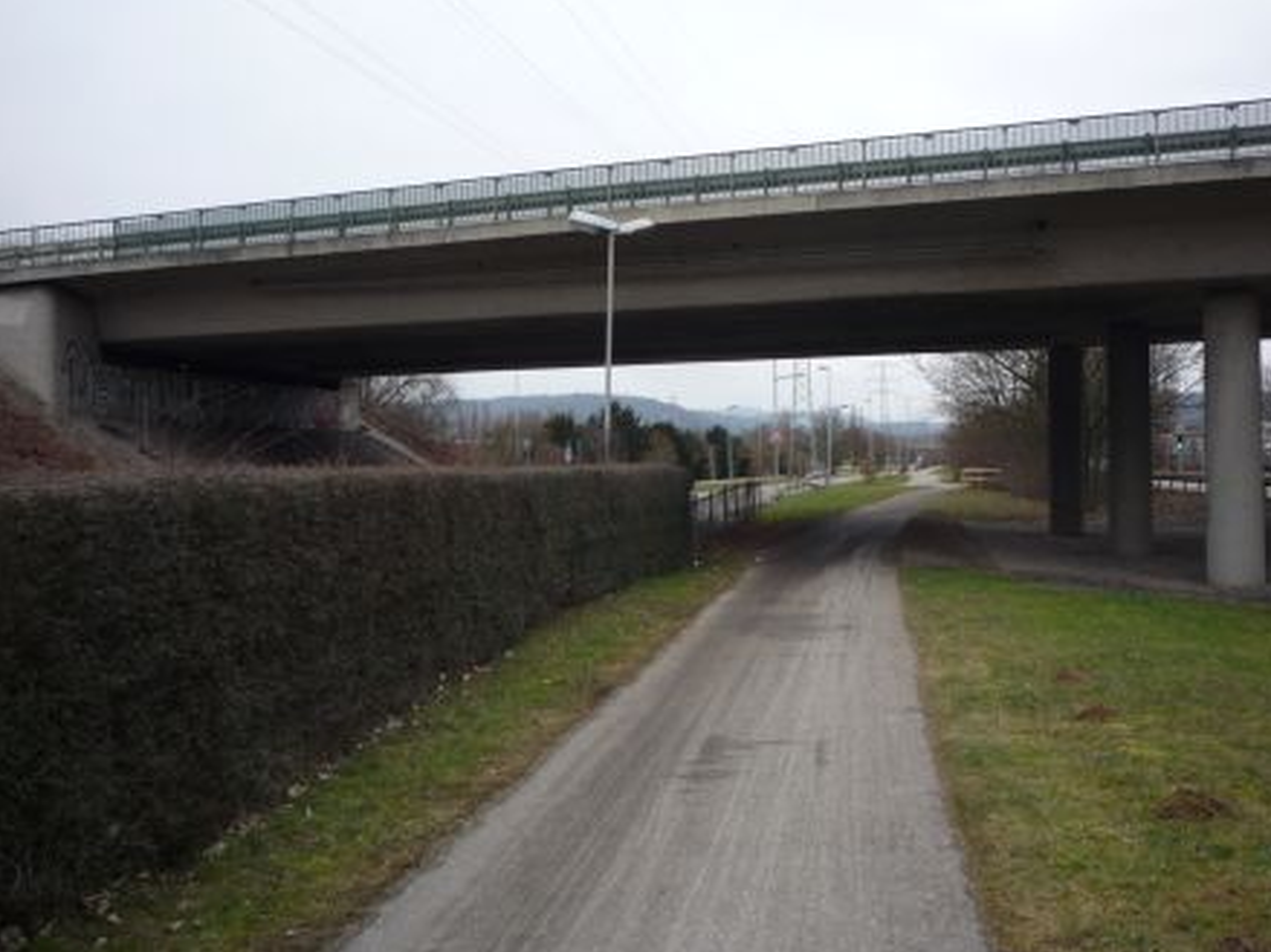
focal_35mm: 35
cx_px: 686
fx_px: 1285
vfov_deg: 40.7
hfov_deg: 52.6
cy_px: 440
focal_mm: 5.2
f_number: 3.5
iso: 100
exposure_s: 1/100
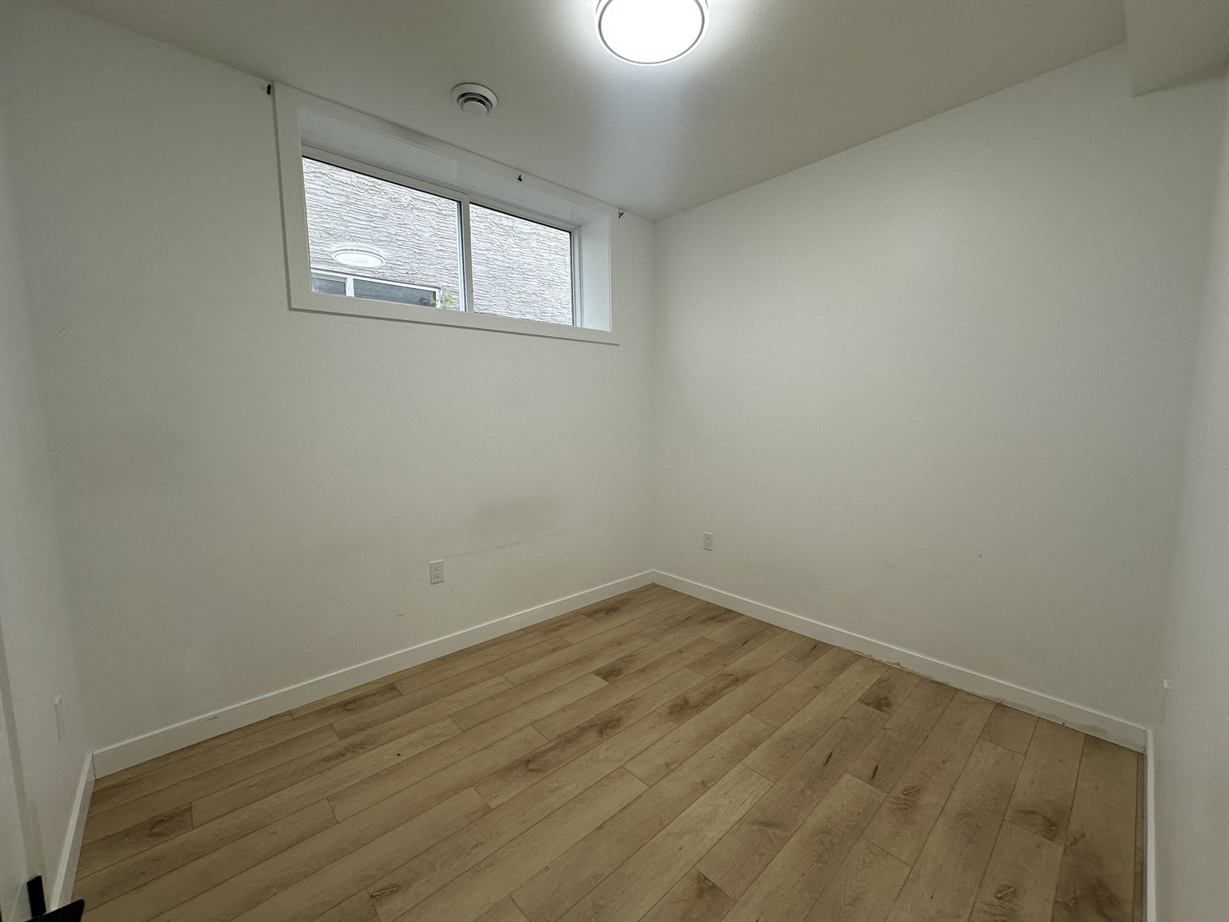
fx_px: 497
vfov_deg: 85.7
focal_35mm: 14
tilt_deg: -6.6
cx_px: 614
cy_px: 461
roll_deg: +0.4
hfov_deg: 102.1
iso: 100
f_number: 2.2
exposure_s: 1/120
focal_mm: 2.22
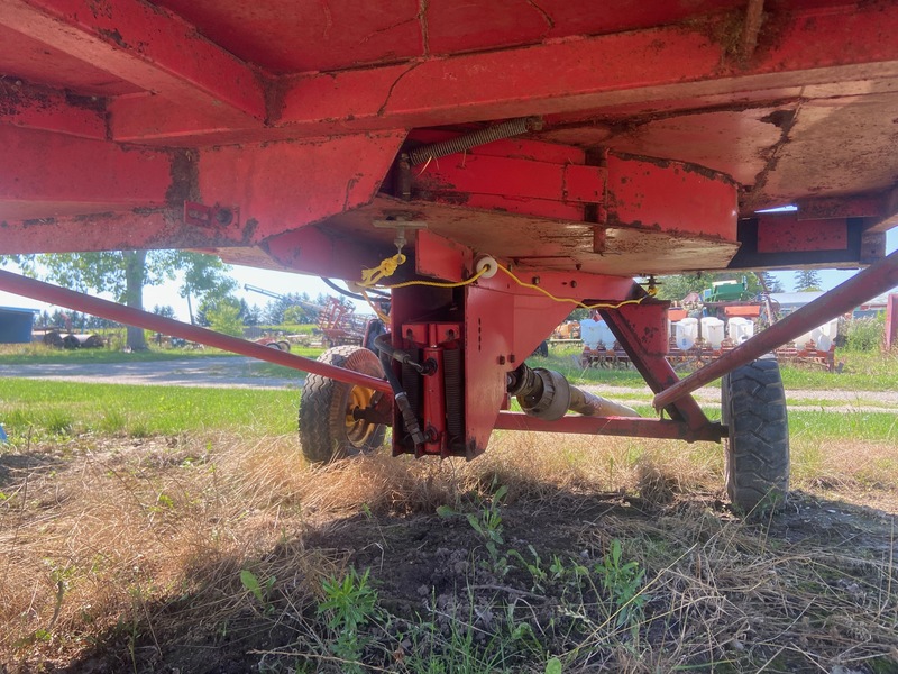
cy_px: 337
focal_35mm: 26
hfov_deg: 67.3
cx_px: 449
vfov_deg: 53.1
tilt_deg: -1.9
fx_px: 674
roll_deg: +1.1
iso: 32
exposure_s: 1/390
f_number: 1.8
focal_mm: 4.25
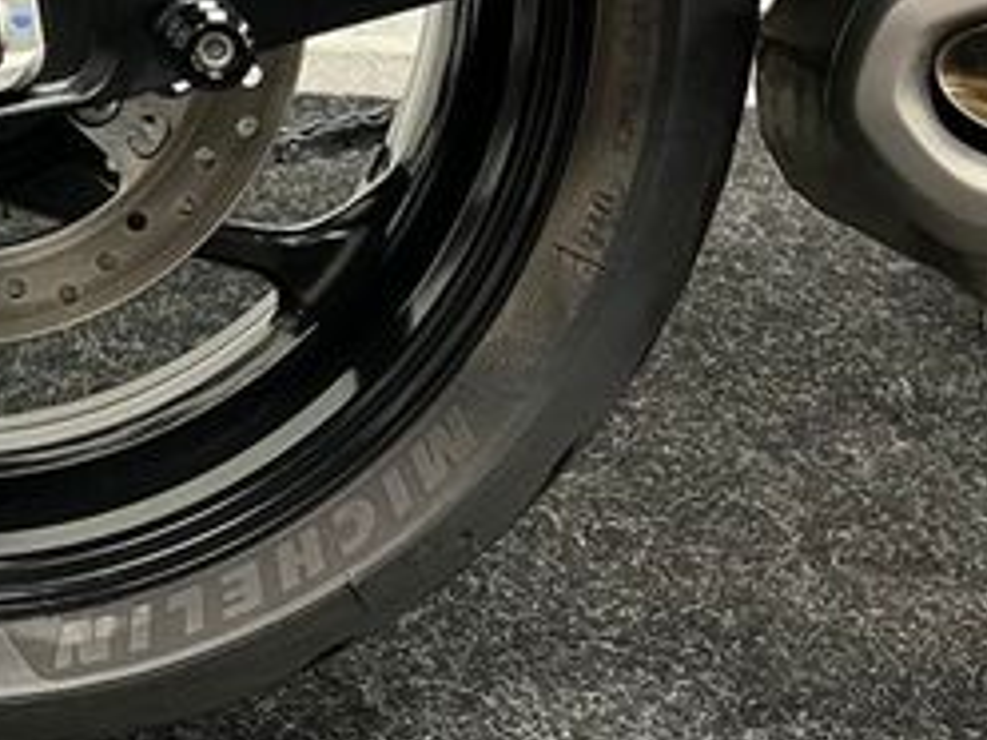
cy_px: -72
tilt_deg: -14.4
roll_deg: -2.1
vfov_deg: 20.9
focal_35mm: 67
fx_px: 1910
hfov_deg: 26.9
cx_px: -64
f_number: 1.6
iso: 400
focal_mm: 5.1
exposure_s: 1/50
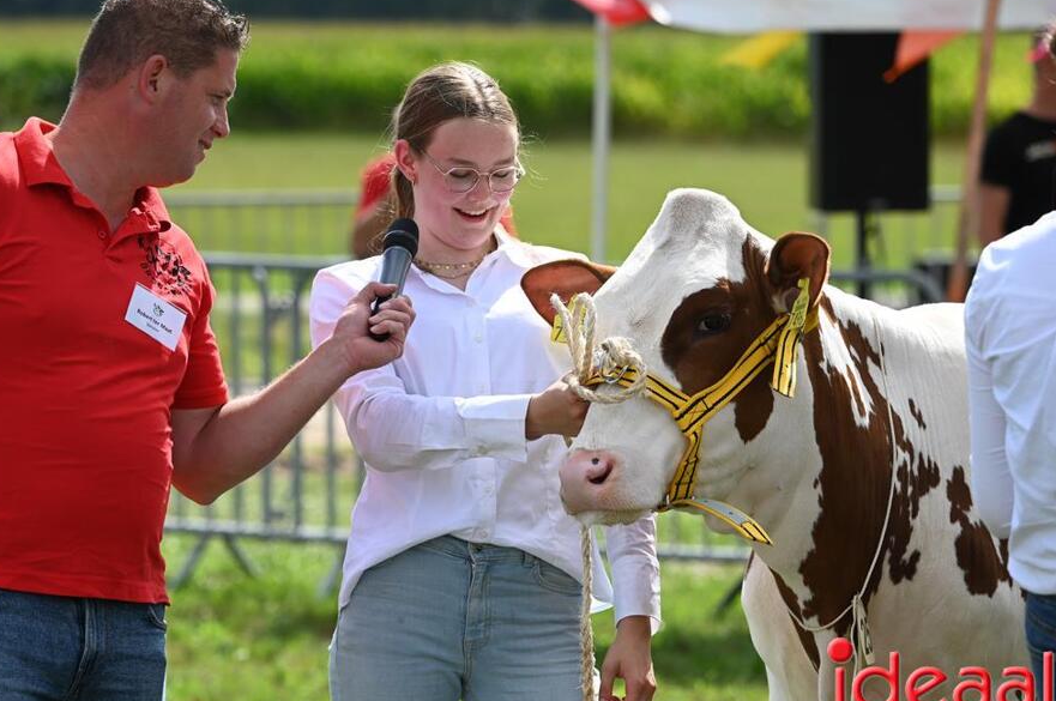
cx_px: 520
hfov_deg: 9.6
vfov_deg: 6.4
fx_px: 6269
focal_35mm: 214
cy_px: 377
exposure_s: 1/2000
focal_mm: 190
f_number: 5.6
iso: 500
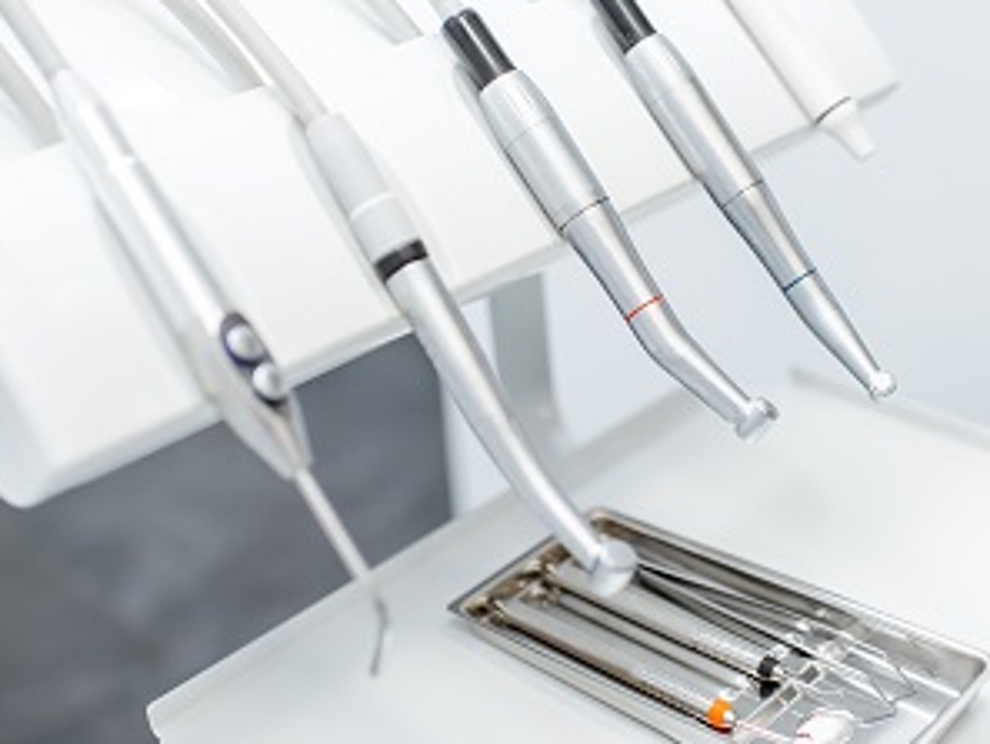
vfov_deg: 27.4
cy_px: 270
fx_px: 1516
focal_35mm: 53
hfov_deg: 35.8
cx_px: 657
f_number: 2.2
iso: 200
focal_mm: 35
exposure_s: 1/200
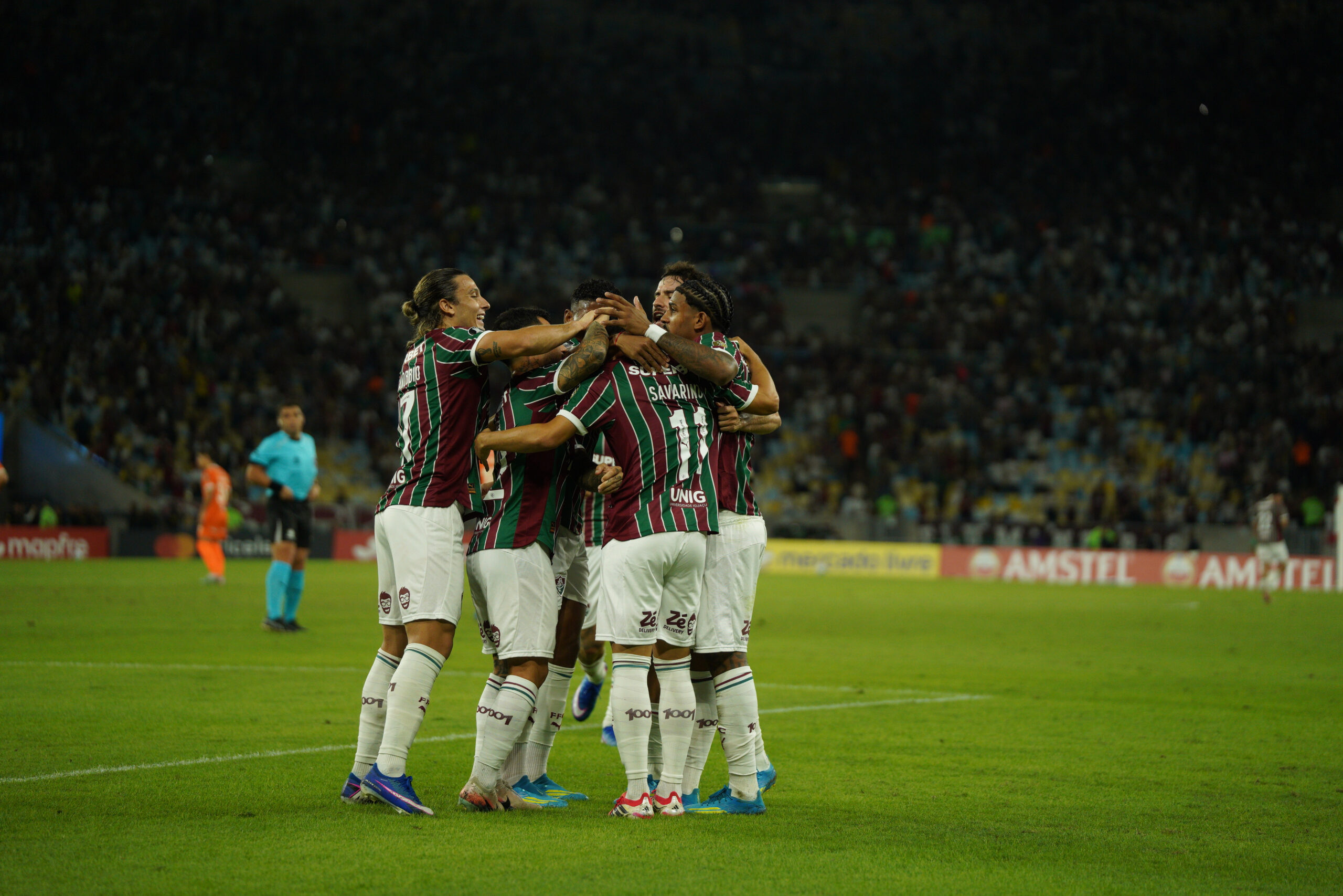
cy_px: 448
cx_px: 672
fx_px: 4477
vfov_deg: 11.4
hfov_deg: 17.1
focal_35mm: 120
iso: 1250
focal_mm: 120
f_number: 2.8
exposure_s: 1/2000
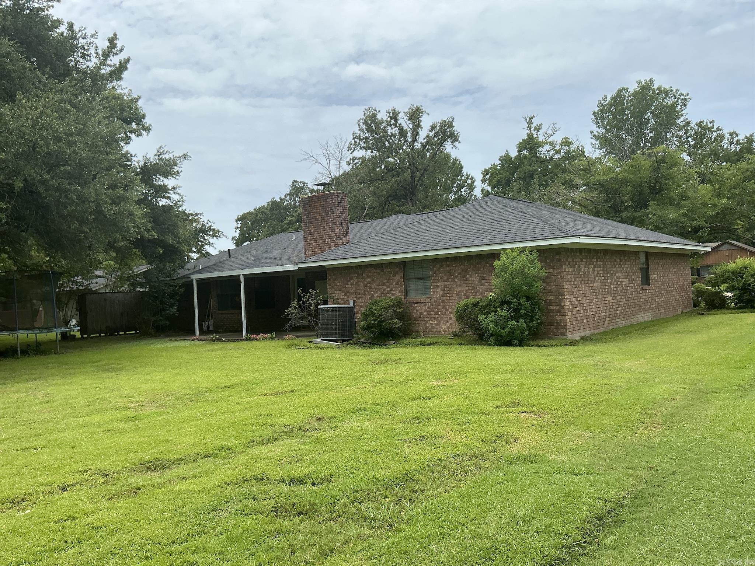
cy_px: 283
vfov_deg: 49.7
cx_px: 378
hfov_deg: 63.4
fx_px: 611
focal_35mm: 28
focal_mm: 3
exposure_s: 1/997
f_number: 1.8
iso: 25
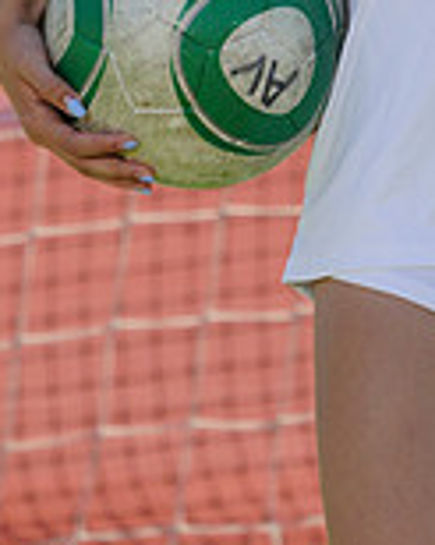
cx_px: 562
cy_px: -304
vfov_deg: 1.7
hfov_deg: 1.3
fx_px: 18461
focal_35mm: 1146
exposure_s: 1/250
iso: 200
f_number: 11
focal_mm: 324
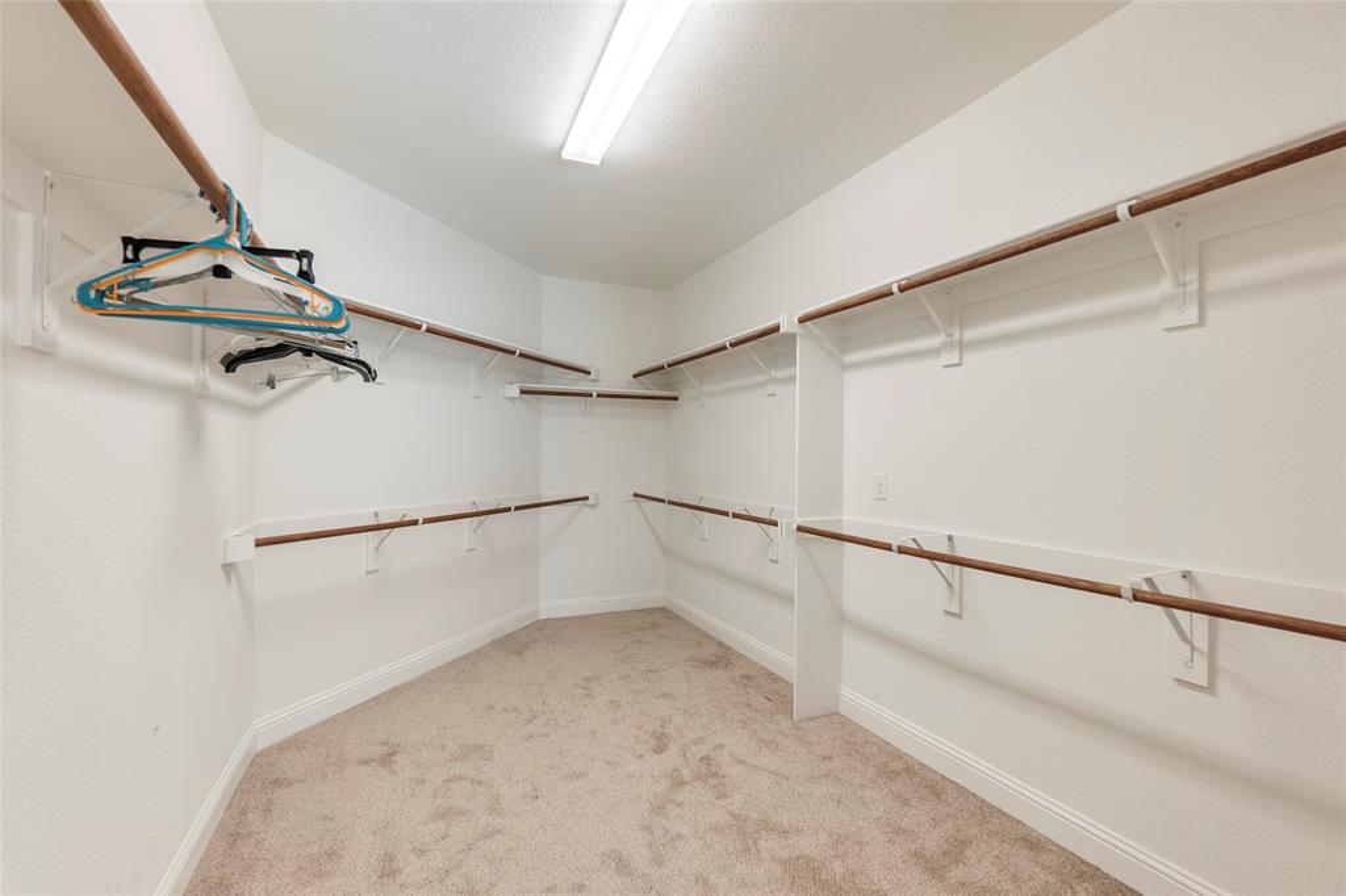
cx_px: 673
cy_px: 448
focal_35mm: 15
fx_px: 561
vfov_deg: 77.3
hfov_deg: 100.4
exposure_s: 1/15
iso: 100
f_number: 8
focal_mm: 10
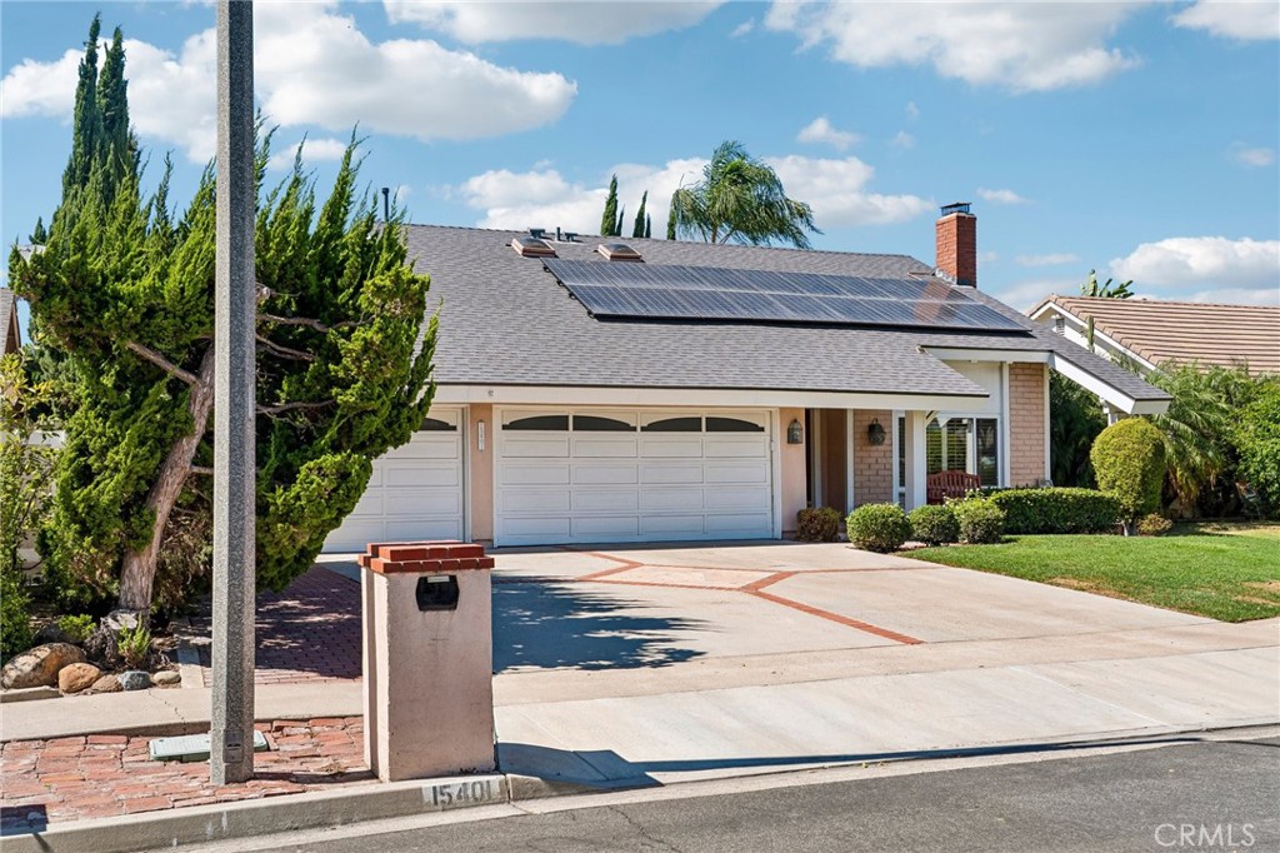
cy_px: 426
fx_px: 1173
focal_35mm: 33
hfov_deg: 57.2
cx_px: 640
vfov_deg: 39.9
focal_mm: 33
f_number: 8
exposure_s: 1/400
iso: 100
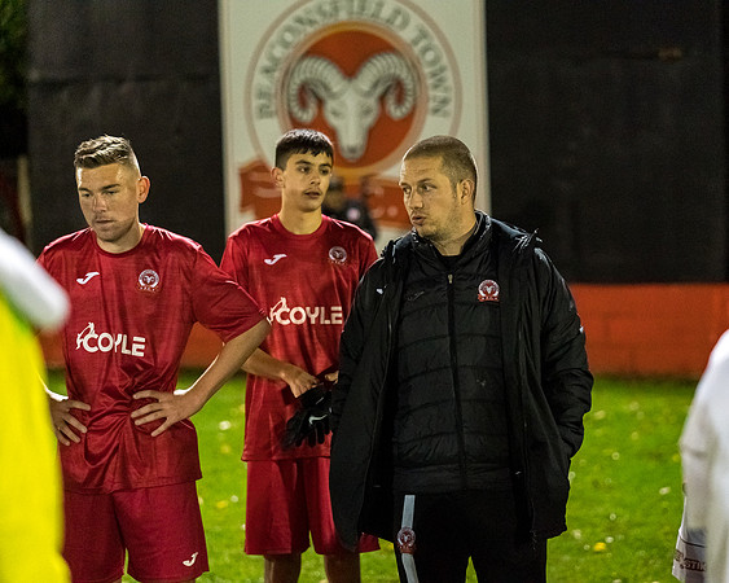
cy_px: 292
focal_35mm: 114
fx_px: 2453
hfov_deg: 16.9
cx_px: 423
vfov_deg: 13.5
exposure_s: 1/1000
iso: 6400
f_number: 2.8
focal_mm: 101
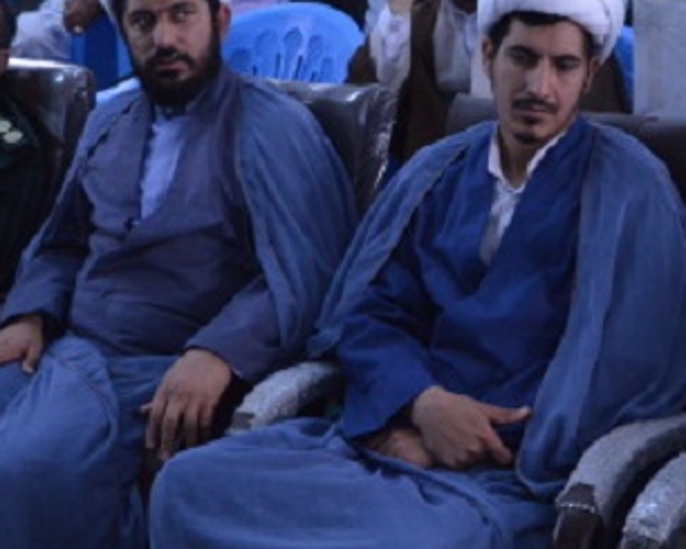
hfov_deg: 20.4
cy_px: 170
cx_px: 491
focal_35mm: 93
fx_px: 1892
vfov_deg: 16.5
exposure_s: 1/80
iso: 1600
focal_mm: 27
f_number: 4.5
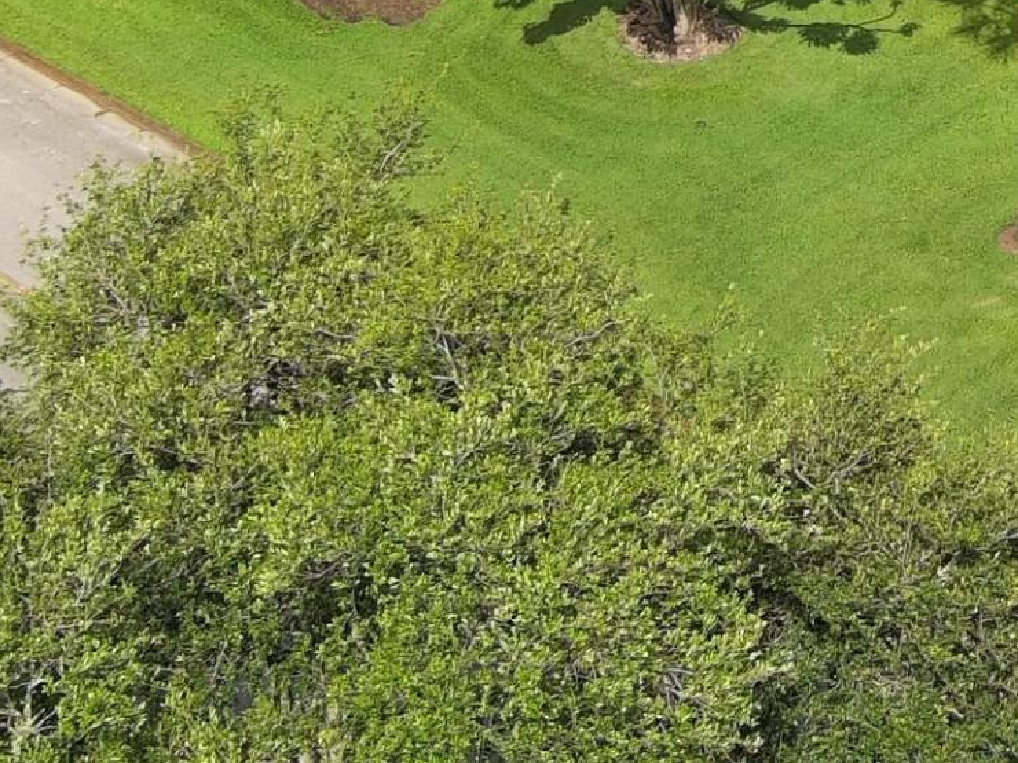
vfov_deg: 12.7
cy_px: -470
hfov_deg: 17.5
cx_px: 1073
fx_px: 3206
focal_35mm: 109
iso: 100
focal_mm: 10.6
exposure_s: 1/675
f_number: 2.8
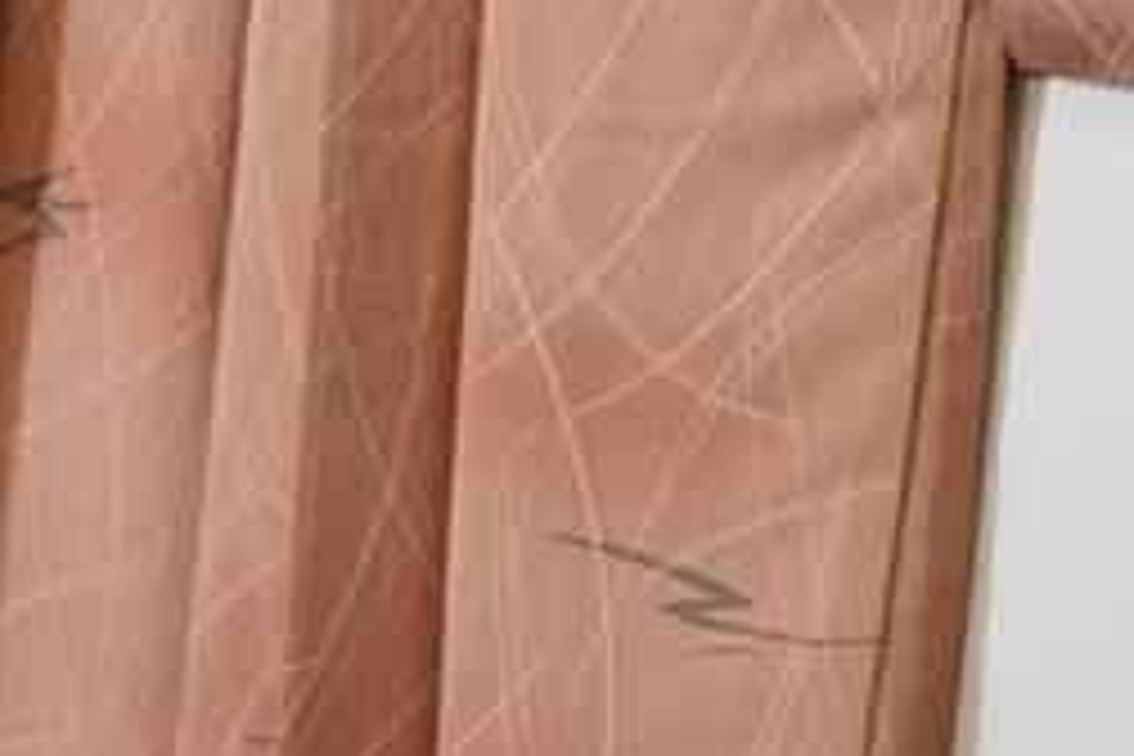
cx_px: 490
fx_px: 5827
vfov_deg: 7.4
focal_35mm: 185
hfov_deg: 11.1
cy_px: -115
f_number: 4
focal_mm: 43
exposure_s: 1/50
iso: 320
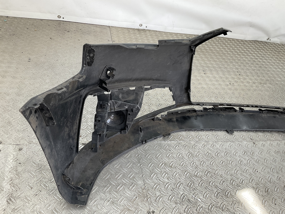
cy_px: 107
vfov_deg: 48.2
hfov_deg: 61.7
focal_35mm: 29
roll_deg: -15.4
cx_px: 142
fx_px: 239
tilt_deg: -38.6
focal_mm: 3
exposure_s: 1/100
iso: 20
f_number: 1.8
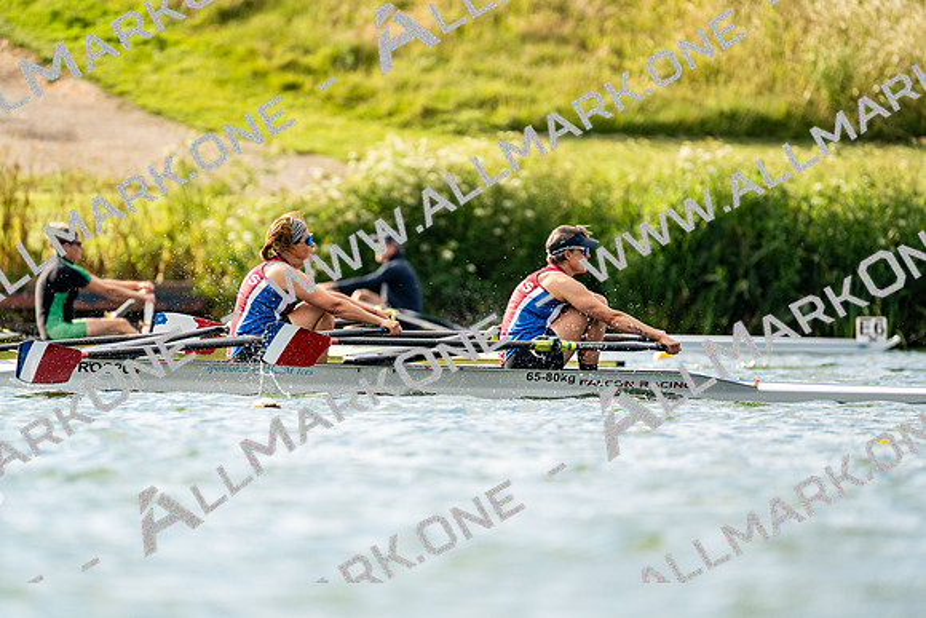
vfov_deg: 2.3
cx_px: 463
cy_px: 309
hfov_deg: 3.4
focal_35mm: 600
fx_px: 15436
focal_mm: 600
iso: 400
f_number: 6.3
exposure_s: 1/2000
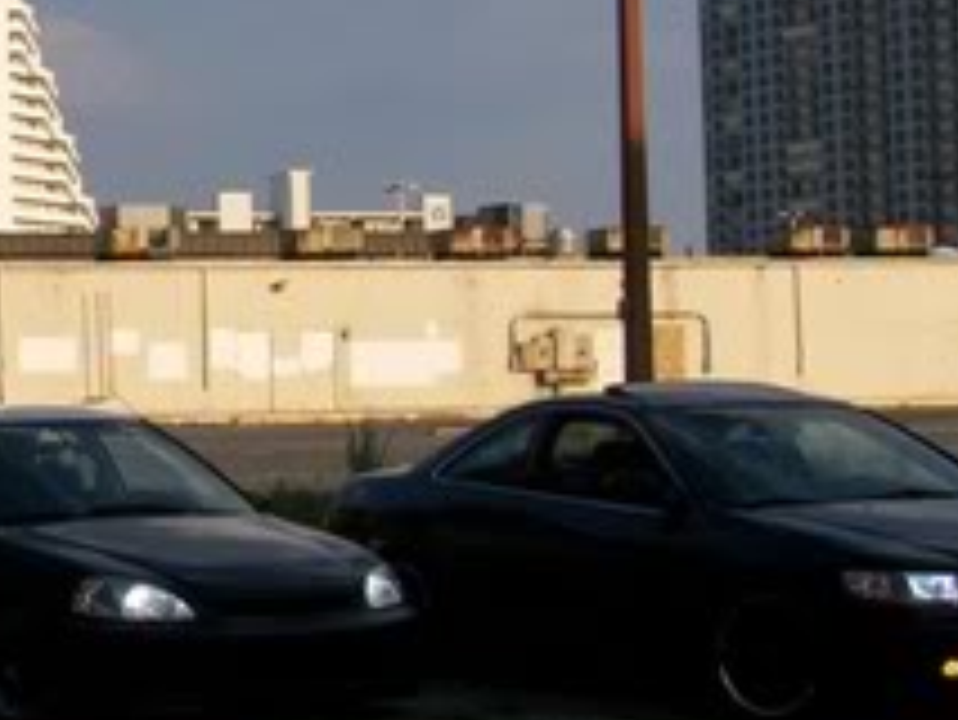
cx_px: -193
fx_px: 3157
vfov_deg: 13.0
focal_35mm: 114
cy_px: 284
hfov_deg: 16.5
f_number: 5.6
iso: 100
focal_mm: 6.3
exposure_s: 1/640
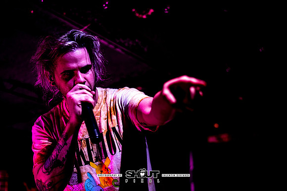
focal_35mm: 50
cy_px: 96
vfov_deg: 27.0
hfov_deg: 39.6
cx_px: 144
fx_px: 399
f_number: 2
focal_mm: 50
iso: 640
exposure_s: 1/160
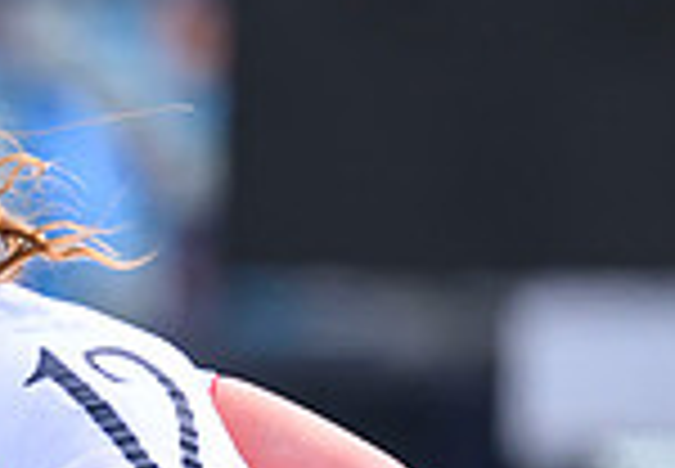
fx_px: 55675
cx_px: -904
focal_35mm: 2933
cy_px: 469
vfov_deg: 0.5
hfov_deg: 0.7
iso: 500
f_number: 4
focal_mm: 560
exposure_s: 1/2000
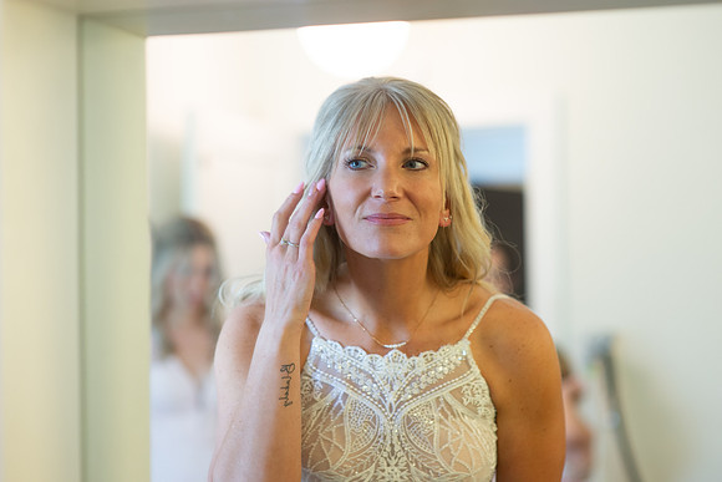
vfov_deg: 16.1
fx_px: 1705
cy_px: 241
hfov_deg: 23.9
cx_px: 361
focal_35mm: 85
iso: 1000
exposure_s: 1/60
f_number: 2.5
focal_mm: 85
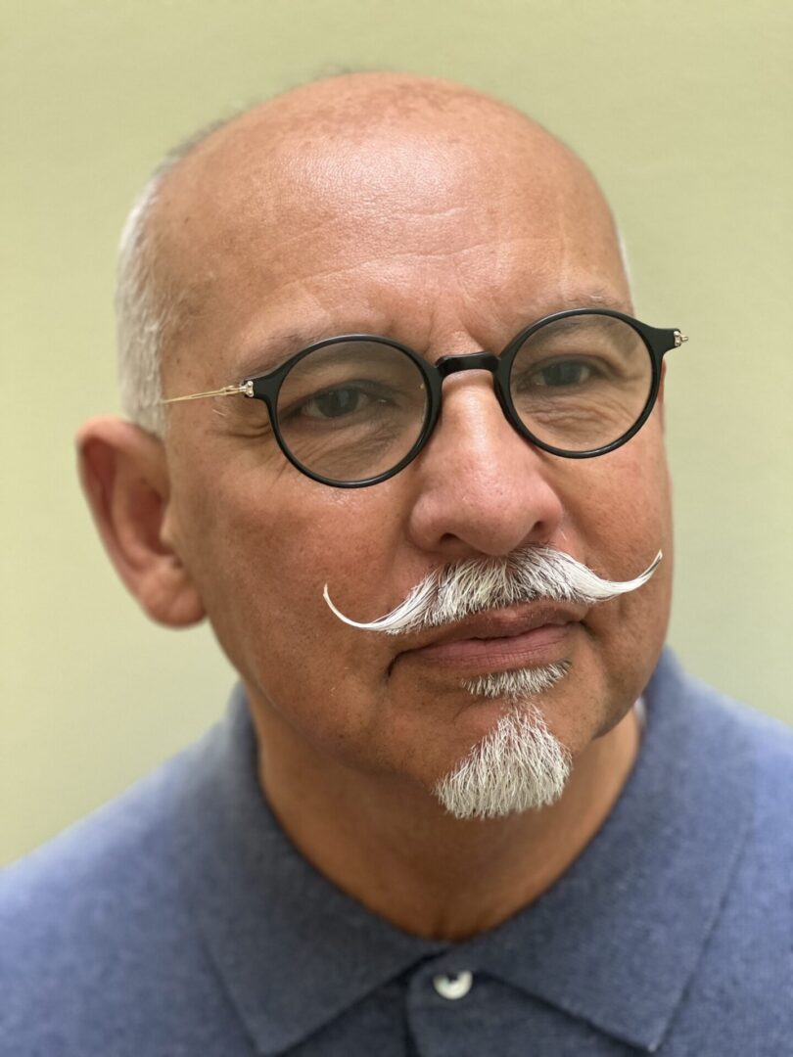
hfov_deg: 19.1
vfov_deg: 25.3
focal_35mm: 77
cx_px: 396
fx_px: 2352
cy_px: 528
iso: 250
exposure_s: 1/67
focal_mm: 9
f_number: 2.8
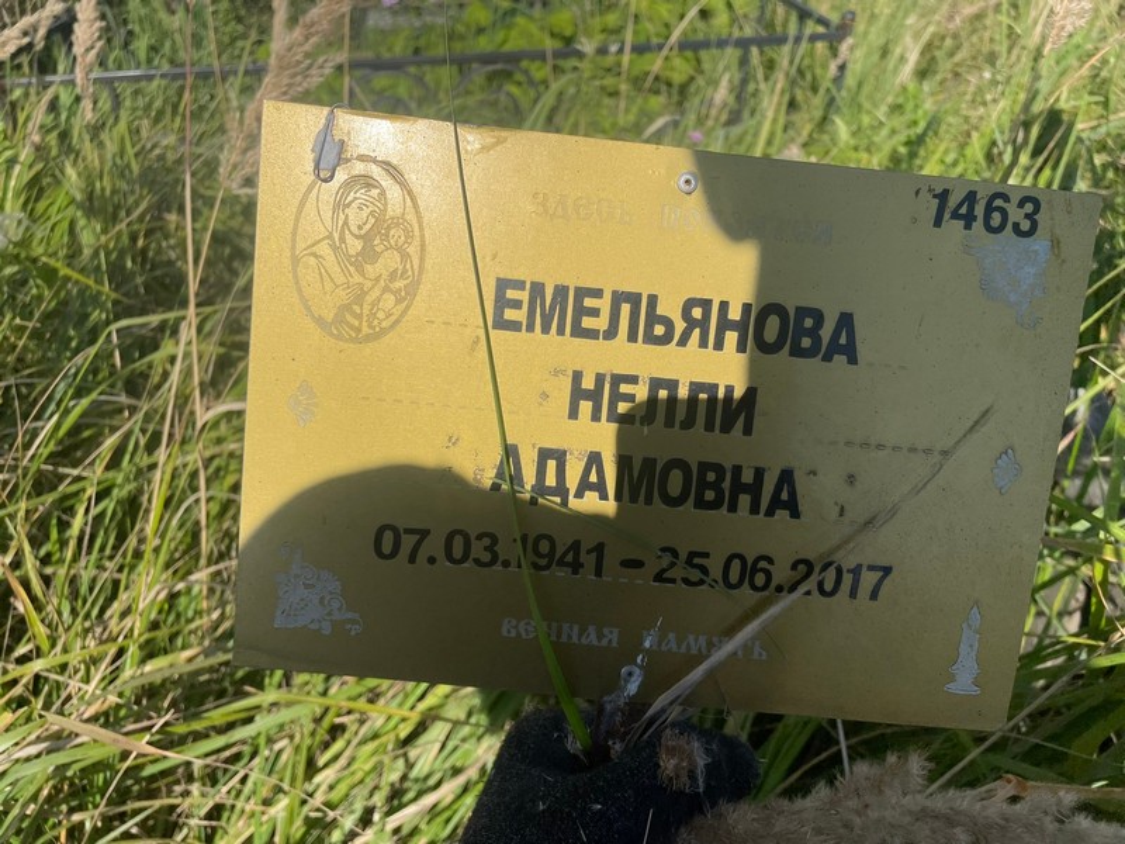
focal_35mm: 26
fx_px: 845
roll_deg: +3.5
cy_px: 422
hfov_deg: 67.3
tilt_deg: -33.5
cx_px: 562
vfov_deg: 53.1
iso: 32
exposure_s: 1/9091
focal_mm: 4.2
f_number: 1.6
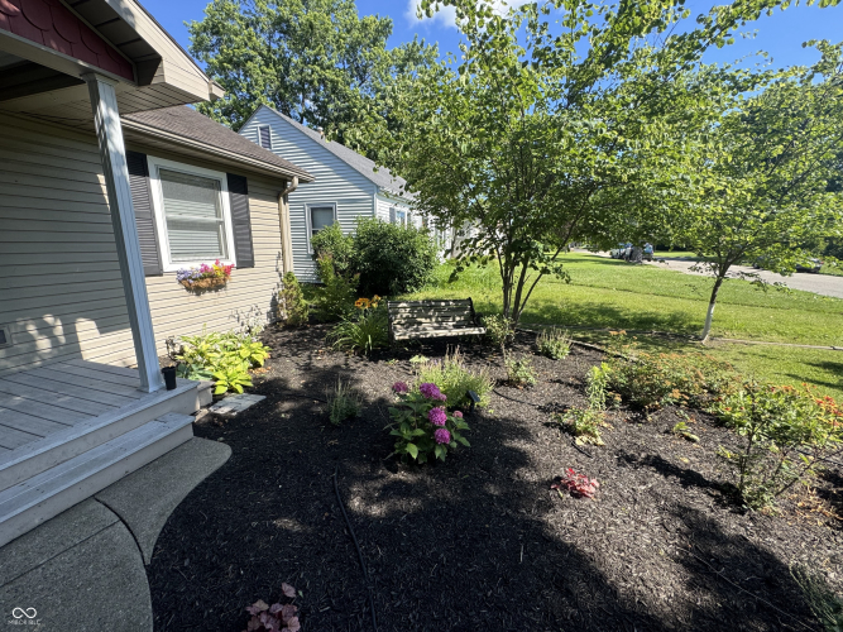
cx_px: 422
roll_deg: -0.7
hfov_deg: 102.1
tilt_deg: -11.5
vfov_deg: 85.7
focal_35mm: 14
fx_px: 341
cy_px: 316
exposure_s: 1/470
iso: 40
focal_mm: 2.22
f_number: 2.2
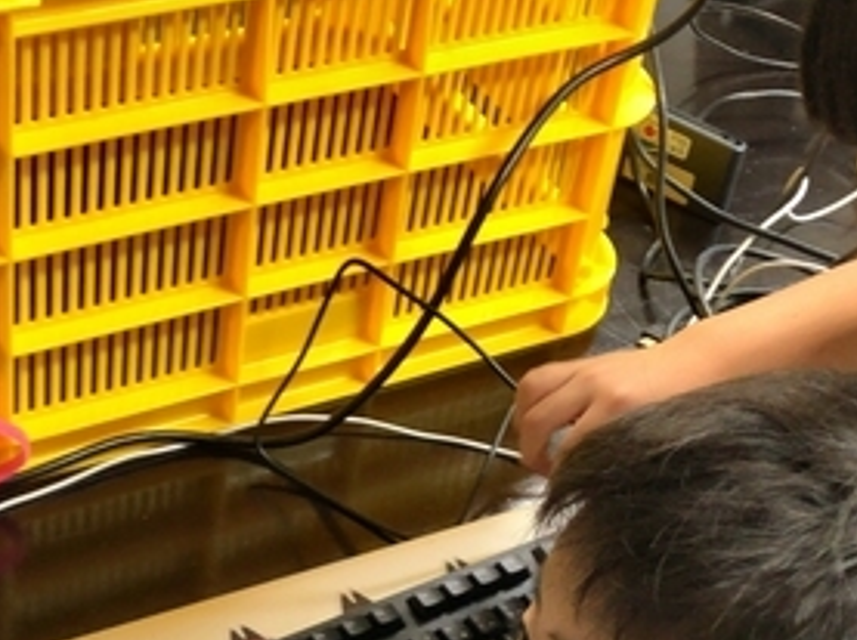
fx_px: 2003
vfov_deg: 17.6
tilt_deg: -47.1
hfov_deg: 24.1
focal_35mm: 81
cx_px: 362
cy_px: 702
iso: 125
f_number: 1.8
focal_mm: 3.99
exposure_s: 1/30
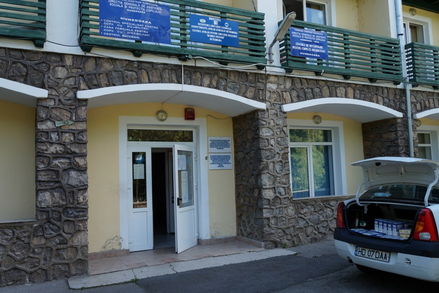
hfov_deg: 61.9
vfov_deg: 43.6
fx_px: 366
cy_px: 146
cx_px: 220
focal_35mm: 30
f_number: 4.5
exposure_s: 1/160
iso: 100
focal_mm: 20
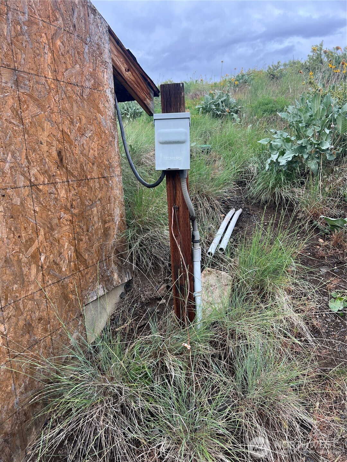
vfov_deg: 67.3
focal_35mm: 26
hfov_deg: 53.1
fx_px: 348
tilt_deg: -9.5
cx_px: 174
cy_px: 231
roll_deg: +4.3
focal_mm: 5.7
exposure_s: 1/894
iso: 50
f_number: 1.5
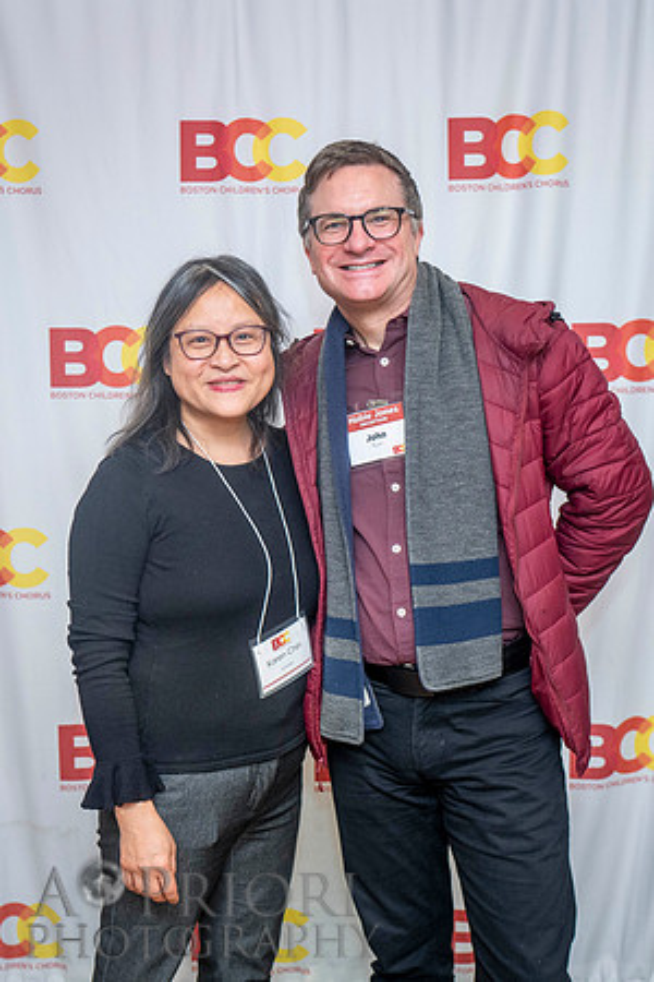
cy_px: 490
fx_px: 1452
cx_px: 282
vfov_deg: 37.3
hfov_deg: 25.4
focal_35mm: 53
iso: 1000
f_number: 2.8
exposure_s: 1/200
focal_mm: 35
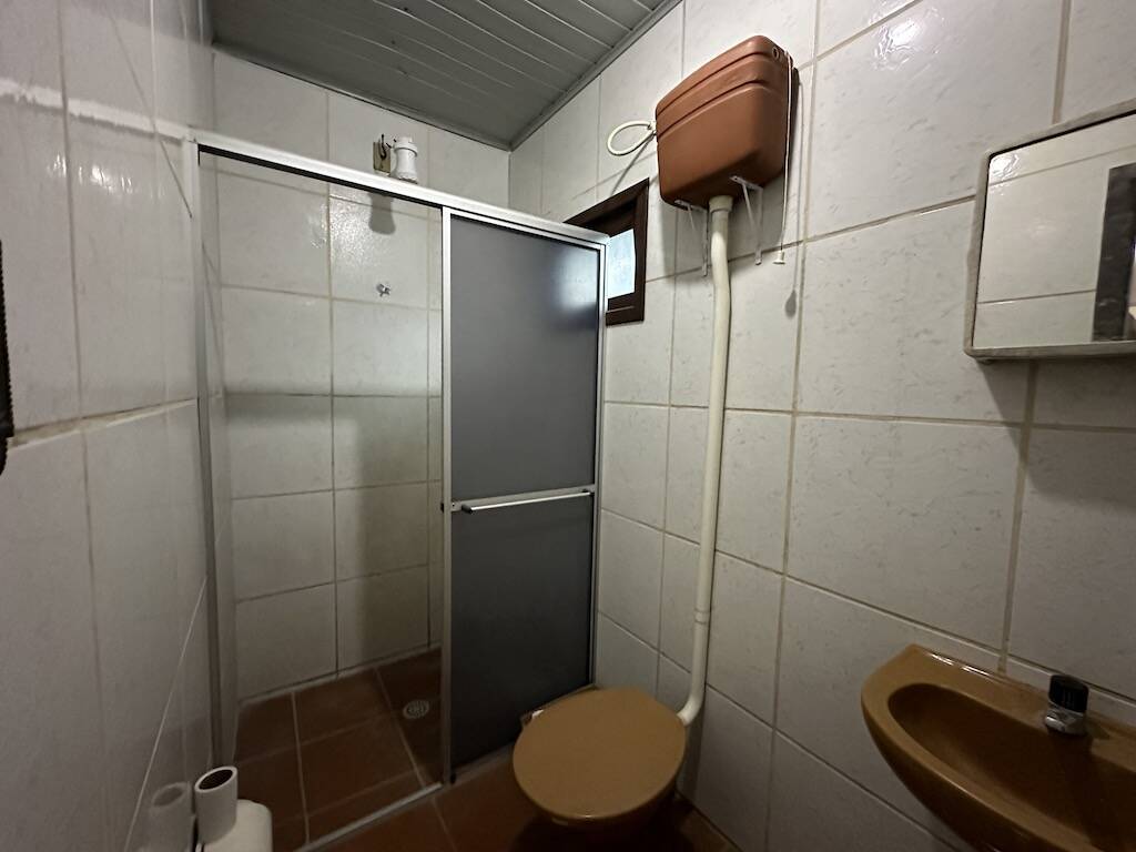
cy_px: 426
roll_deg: -0.5
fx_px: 459
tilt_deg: -4.1
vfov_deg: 85.7
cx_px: 568
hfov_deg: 102.1
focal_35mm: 14
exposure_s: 1/60
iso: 1250
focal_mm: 2.22
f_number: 2.2
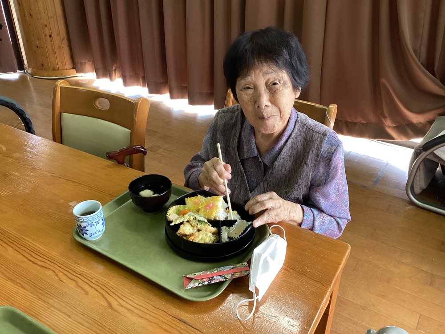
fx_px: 399
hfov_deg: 58.4
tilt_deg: -30.1
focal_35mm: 31
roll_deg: -1.2
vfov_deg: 45.4
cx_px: 222
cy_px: 167
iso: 80
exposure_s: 1/60
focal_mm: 3.3
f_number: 2.4
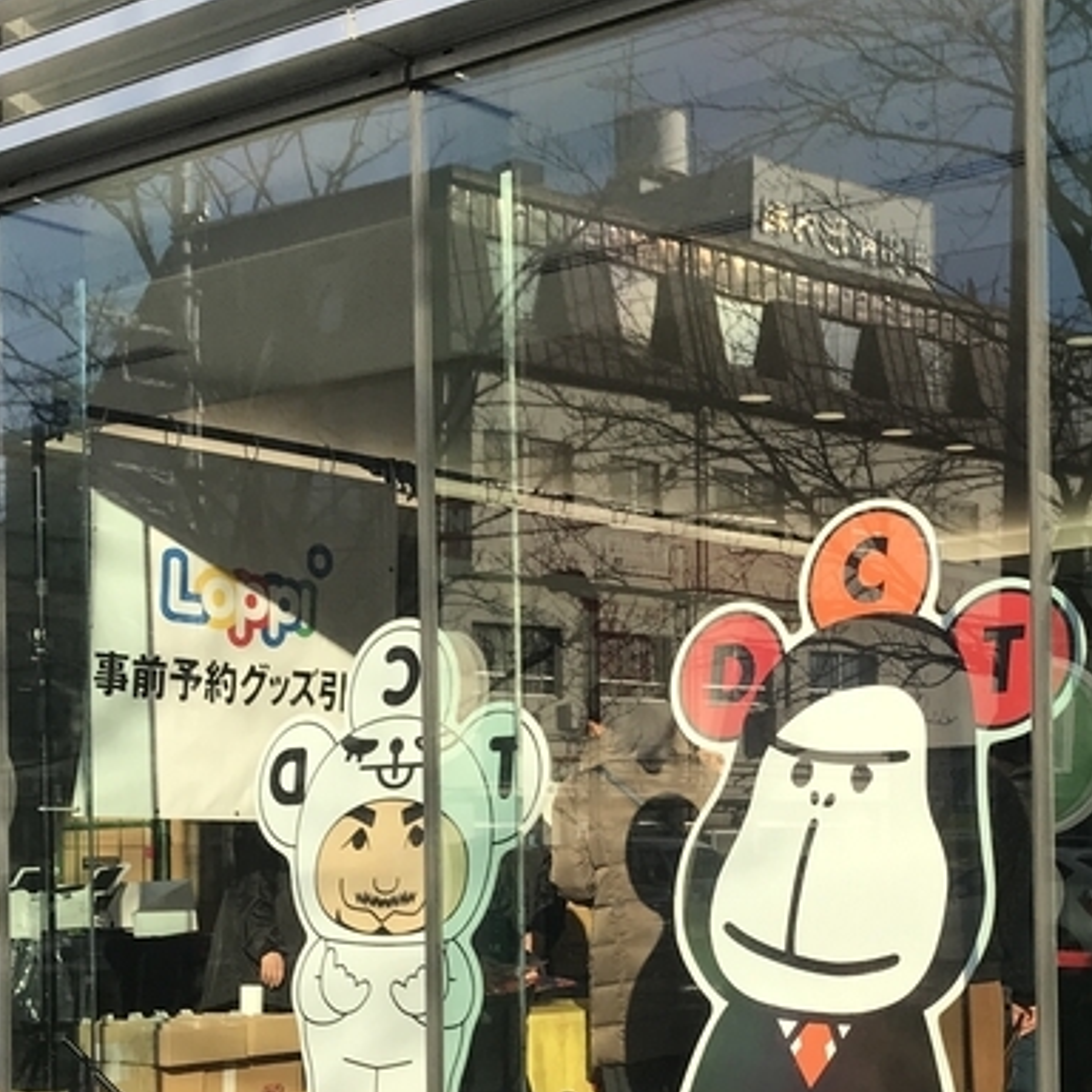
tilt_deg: -1.0
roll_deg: +0.6
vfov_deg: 25.6
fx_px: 2356
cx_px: 802
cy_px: 879
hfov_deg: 25.8
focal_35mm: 66
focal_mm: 3.99
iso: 20
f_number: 1.8
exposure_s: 1/1198
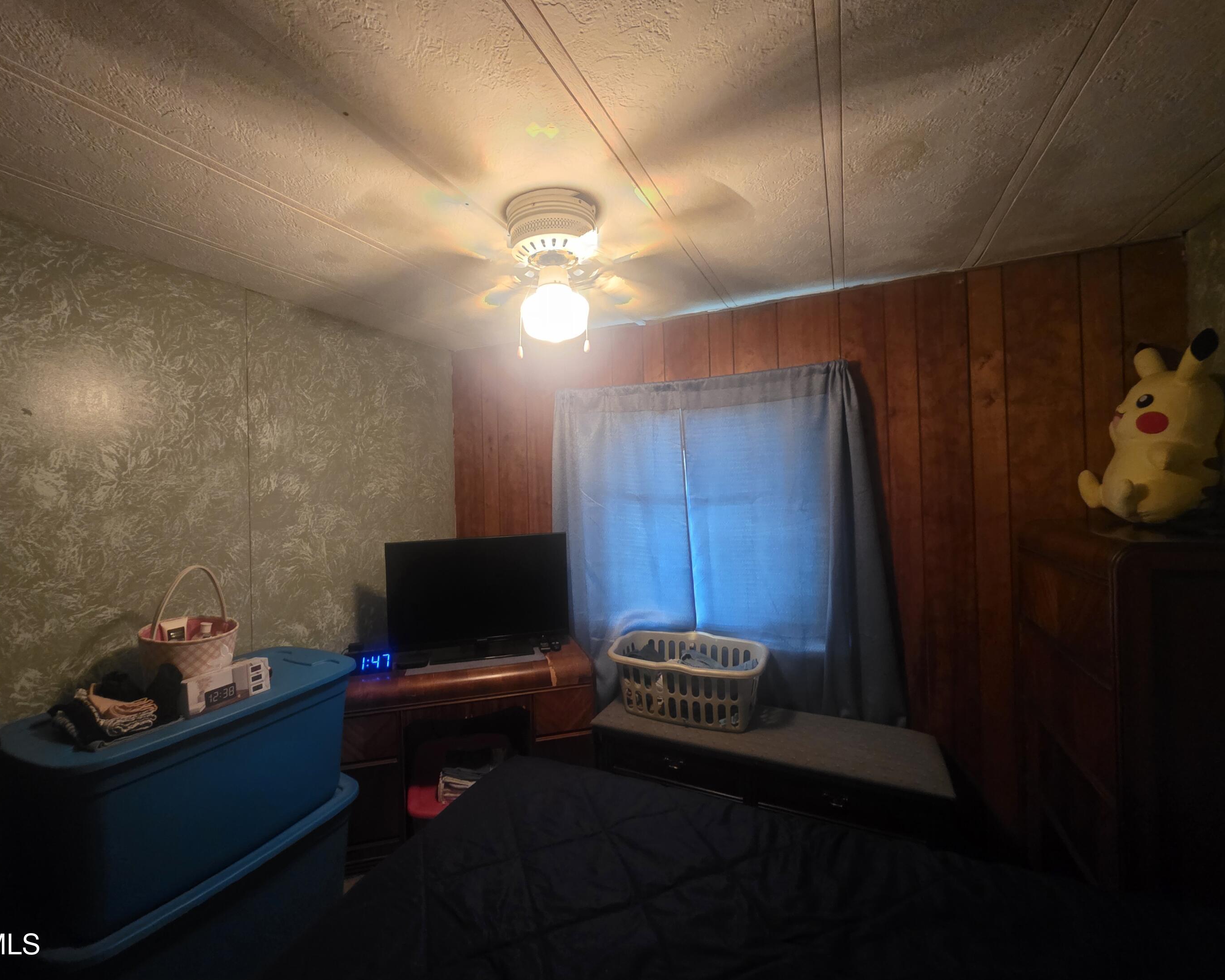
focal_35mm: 14
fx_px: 508
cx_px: 569
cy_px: 484
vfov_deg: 88.0
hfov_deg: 100.5
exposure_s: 1/60
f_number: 1.9
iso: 800
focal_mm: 2.2
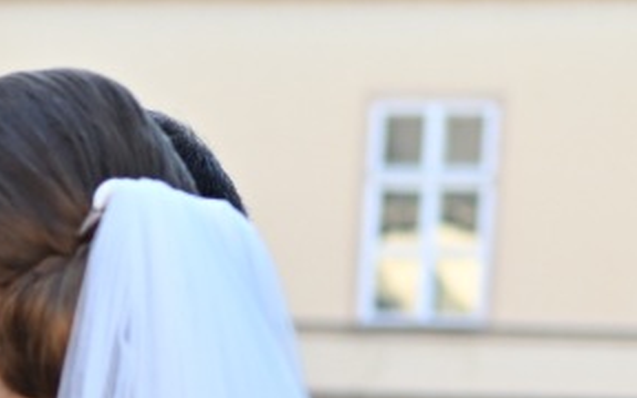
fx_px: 3837
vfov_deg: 5.8
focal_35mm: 221
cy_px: 841
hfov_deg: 9.2
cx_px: -361
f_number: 2.2
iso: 125
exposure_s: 1/640
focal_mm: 35
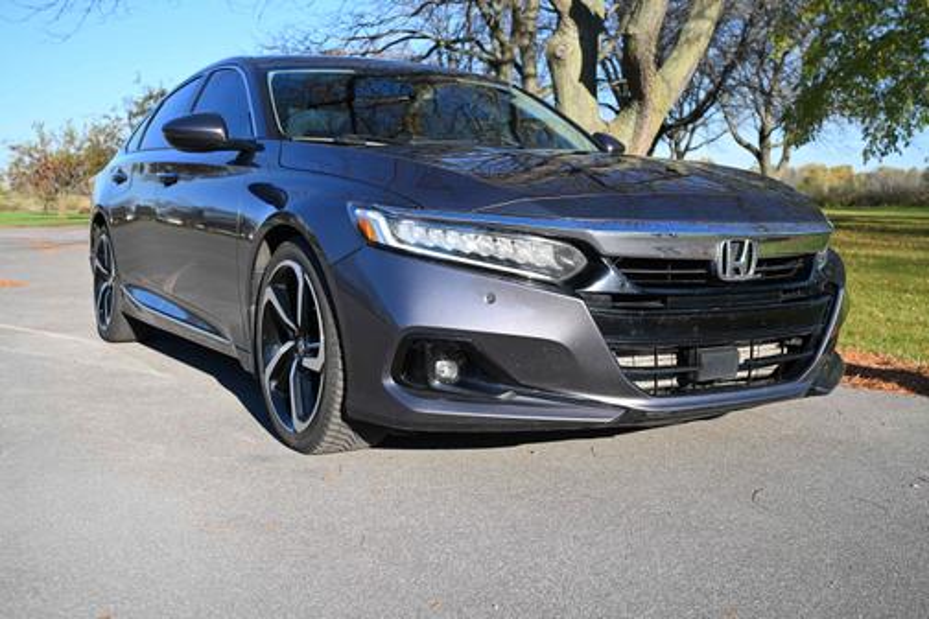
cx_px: 464
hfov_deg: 51.3
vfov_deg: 35.5
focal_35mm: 38
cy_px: 310
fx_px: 968
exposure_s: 1/500
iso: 100
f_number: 8
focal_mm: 25
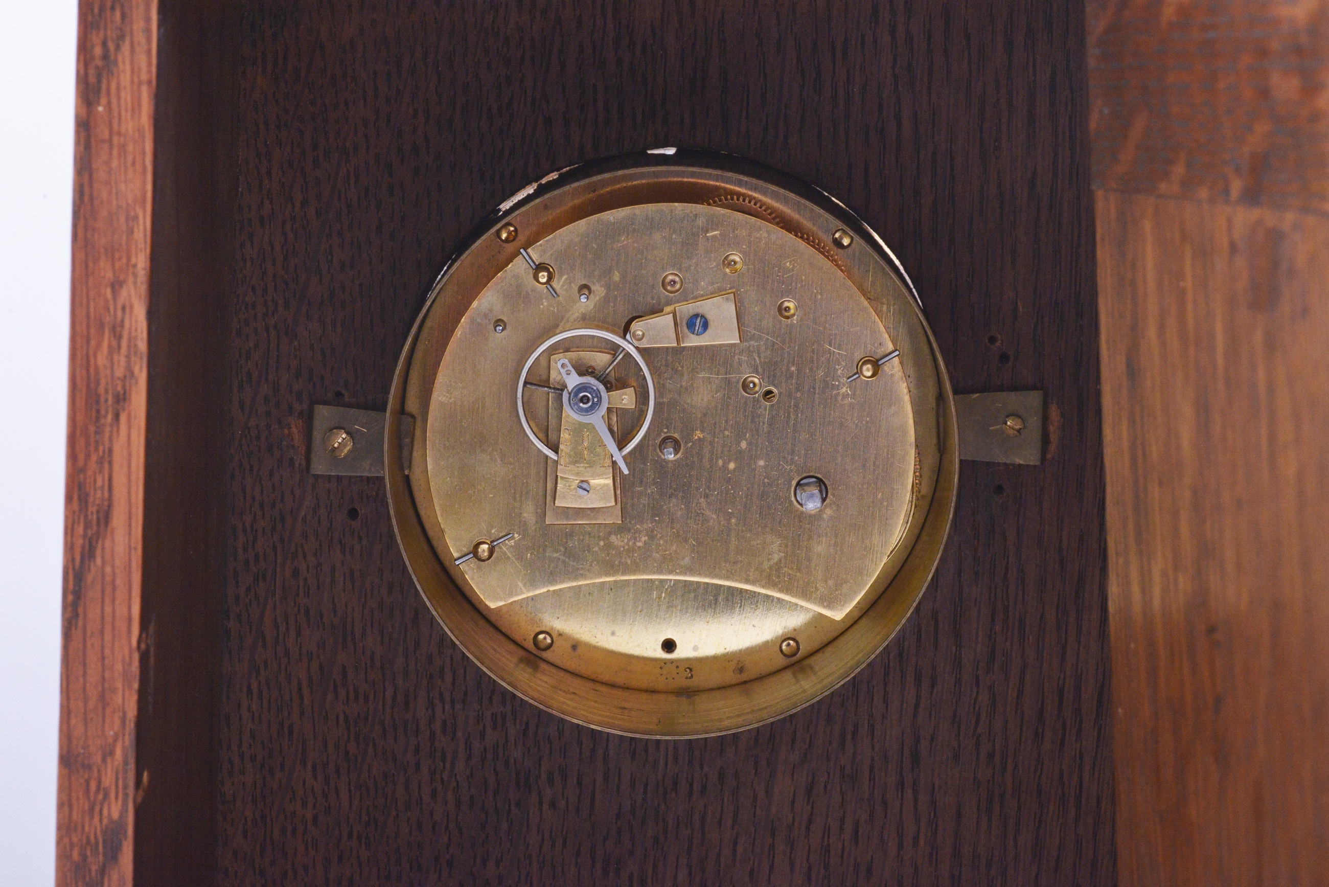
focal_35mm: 105
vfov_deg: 13.0
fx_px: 3877
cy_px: 444
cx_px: 664
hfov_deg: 19.5
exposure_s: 1/200
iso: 4000
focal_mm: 105
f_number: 22
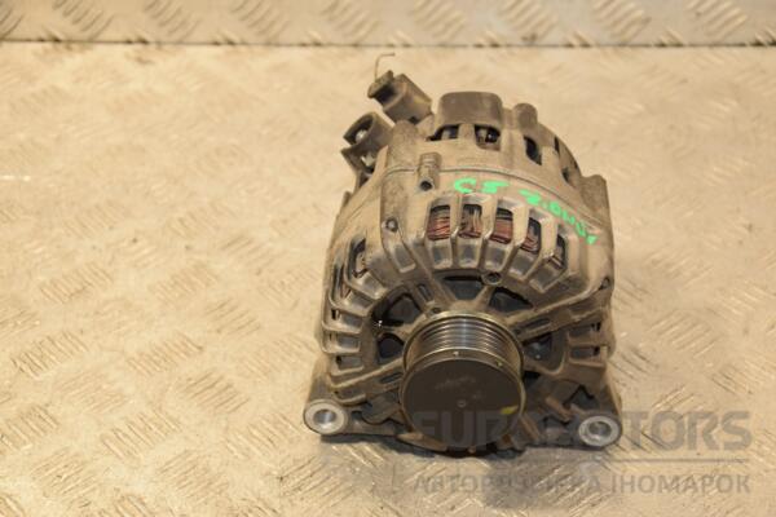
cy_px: 258
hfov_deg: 27.0
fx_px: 1617
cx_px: 388
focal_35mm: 75
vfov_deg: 18.2
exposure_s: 1/125
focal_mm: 50
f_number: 5
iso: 800
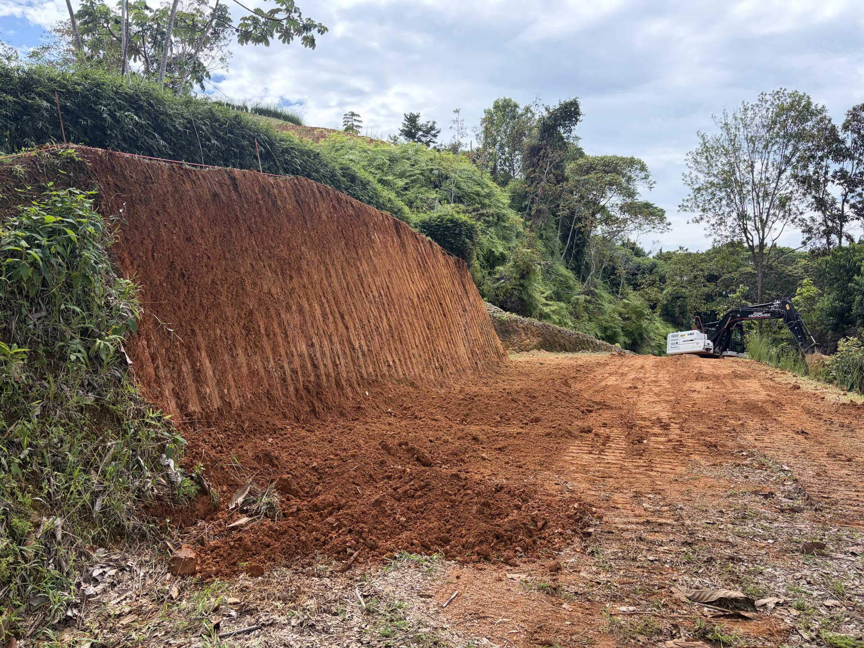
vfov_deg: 53.1
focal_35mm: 26
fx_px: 649
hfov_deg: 67.3
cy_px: 324
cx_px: 432
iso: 64
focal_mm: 5.96
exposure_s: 1/2141
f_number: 1.6
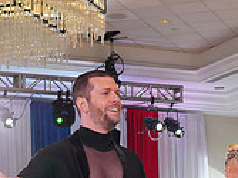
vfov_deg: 9.1
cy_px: 305
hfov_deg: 12.5
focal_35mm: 157
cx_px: 210
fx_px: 1079
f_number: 5.6
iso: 1600
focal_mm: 47
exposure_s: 1/160
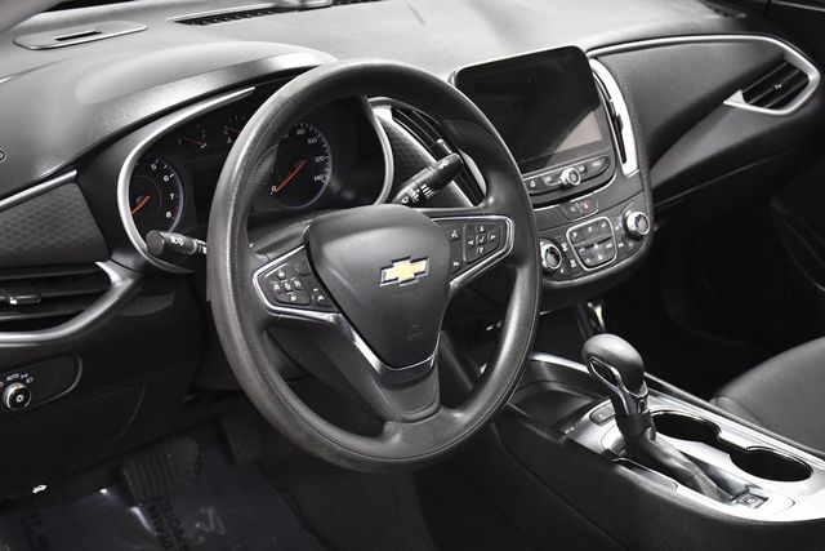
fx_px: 1169
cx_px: 412
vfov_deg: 26.5
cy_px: 276
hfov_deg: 38.9
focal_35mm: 51
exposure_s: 1/80
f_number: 4.5
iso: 2500
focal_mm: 34
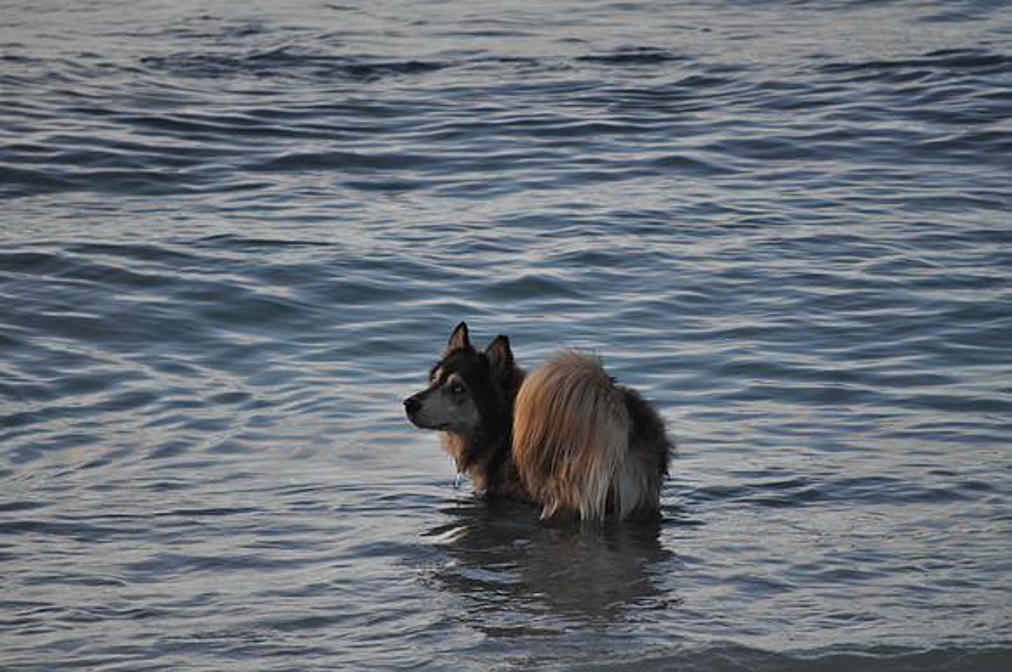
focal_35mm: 300
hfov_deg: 6.9
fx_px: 8422
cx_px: 506
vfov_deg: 4.6
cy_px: 336
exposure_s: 1/1000
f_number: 5.6
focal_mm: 200
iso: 640
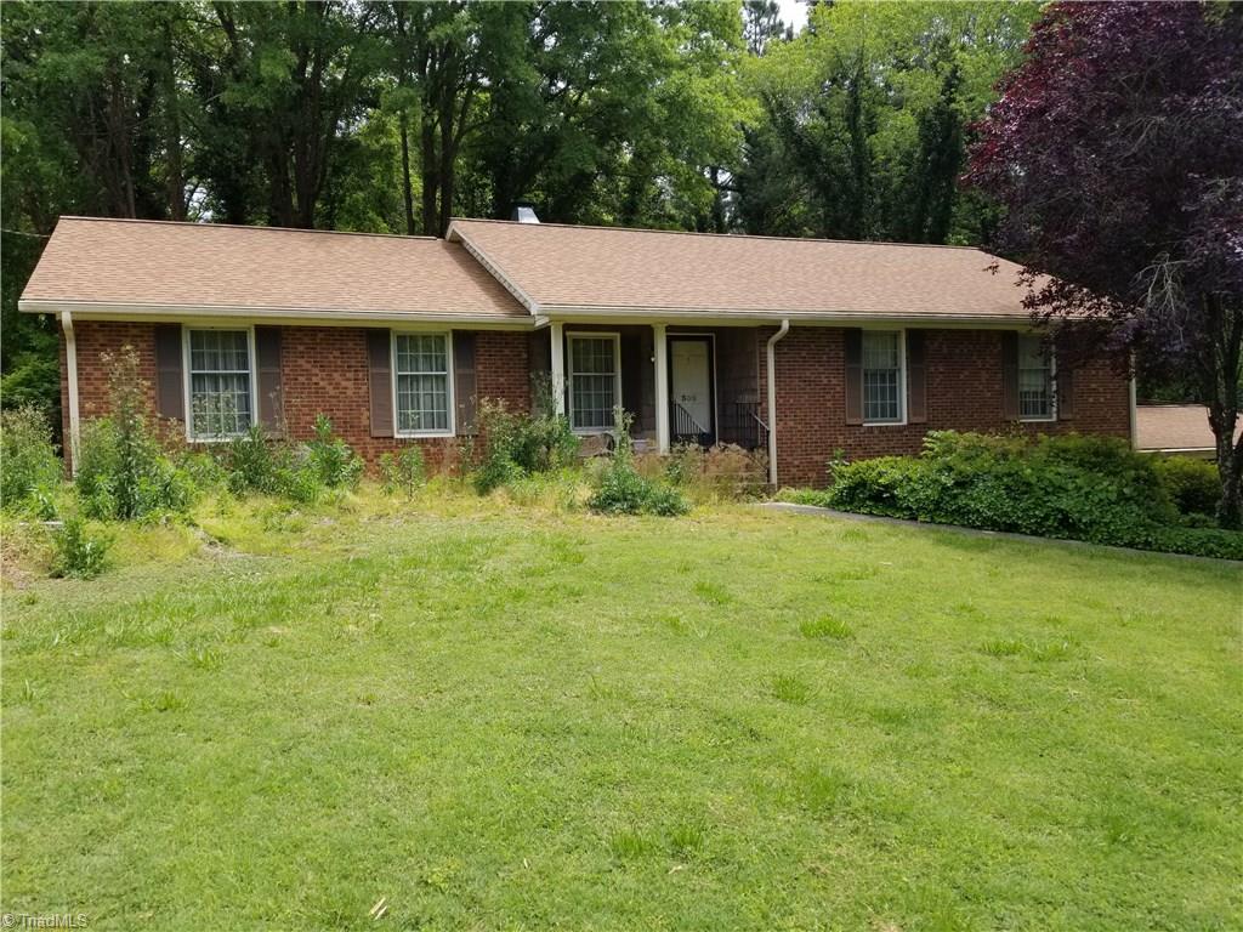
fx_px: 934
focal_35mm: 26
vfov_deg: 53.1
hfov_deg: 67.3
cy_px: 466
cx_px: 622
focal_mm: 4.25
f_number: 1.7
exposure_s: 1/1328
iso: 50
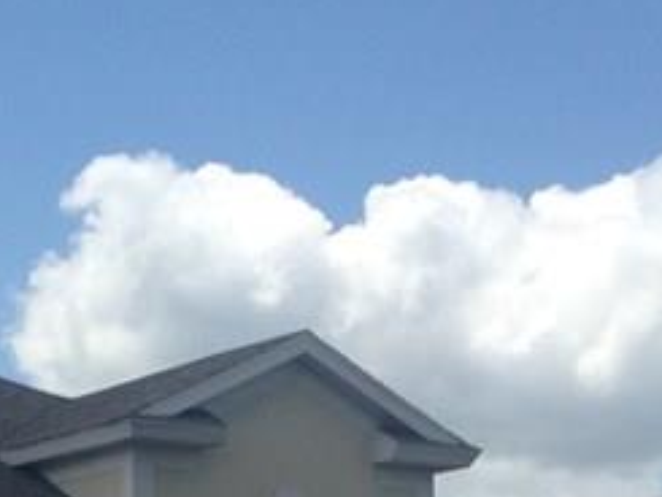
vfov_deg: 10.4
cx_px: 340
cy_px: 764
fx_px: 2640
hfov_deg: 14.3
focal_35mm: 138
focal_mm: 4.12
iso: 50
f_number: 2.4
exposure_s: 1/2262
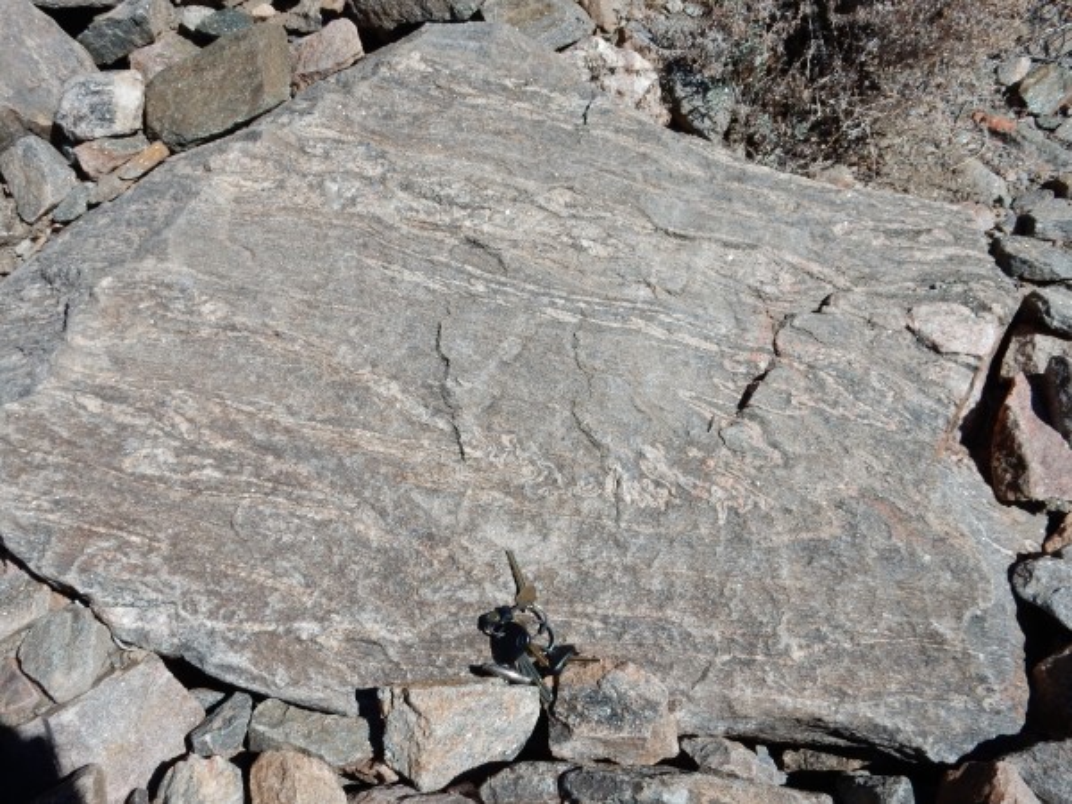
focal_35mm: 30
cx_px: 536
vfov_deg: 46.8
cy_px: 402
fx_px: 929
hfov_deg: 60.0
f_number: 4
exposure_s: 1/1600
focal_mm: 5.4
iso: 125
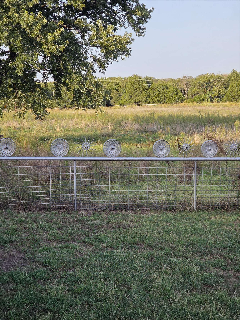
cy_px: 160
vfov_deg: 28.2
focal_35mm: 69
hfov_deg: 21.3
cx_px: 120
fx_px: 638
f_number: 2.4
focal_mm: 7
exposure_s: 1/245
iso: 25
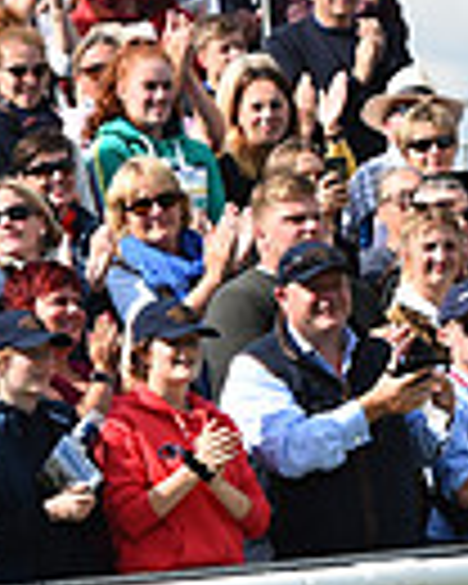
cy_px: 261
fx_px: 9748
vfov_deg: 3.4
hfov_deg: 2.7
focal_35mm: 563
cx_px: 1058
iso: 200
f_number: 4.5
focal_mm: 135
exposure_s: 1/1600
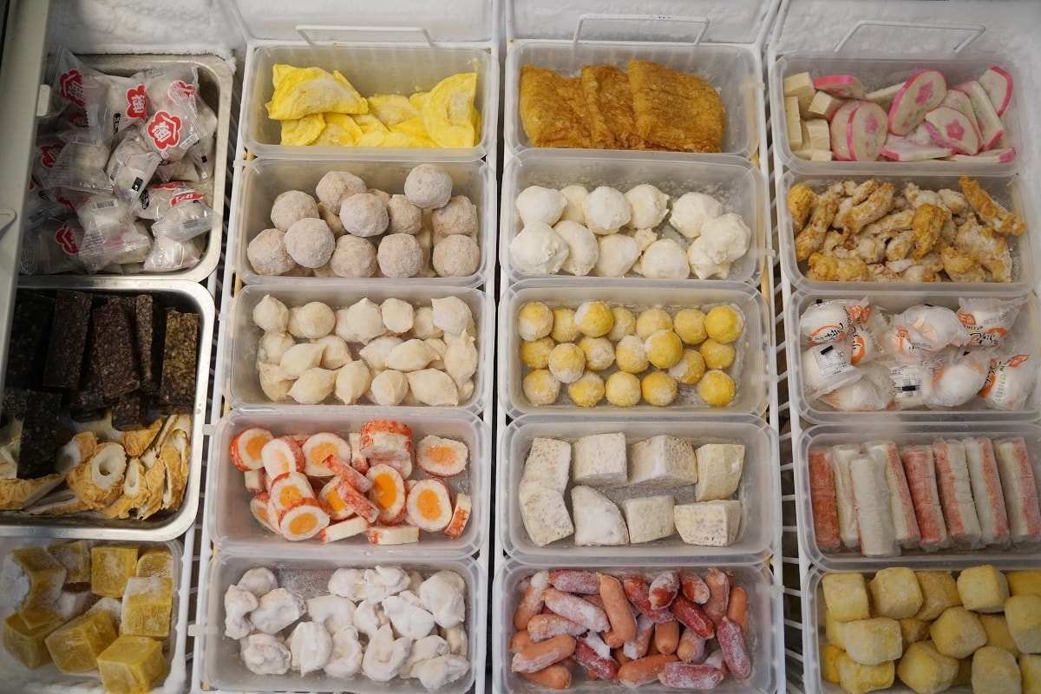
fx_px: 839
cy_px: 347
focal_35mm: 29
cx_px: 520
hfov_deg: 63.7
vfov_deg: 45.0
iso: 1600
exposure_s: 1/160
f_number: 2.8
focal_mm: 29
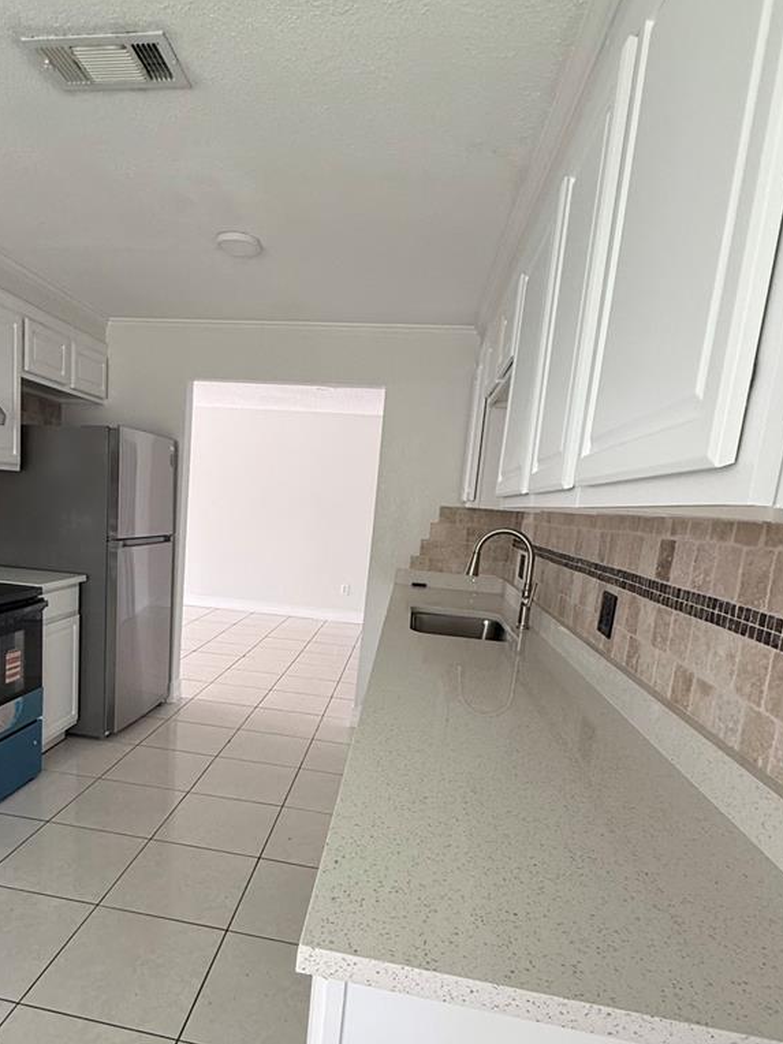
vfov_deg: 75.7
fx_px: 664
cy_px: 618
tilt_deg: -9.9
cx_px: 280
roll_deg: -5.0
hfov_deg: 60.0
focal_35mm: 22
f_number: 2.2
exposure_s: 1/99
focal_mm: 2.22
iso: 200
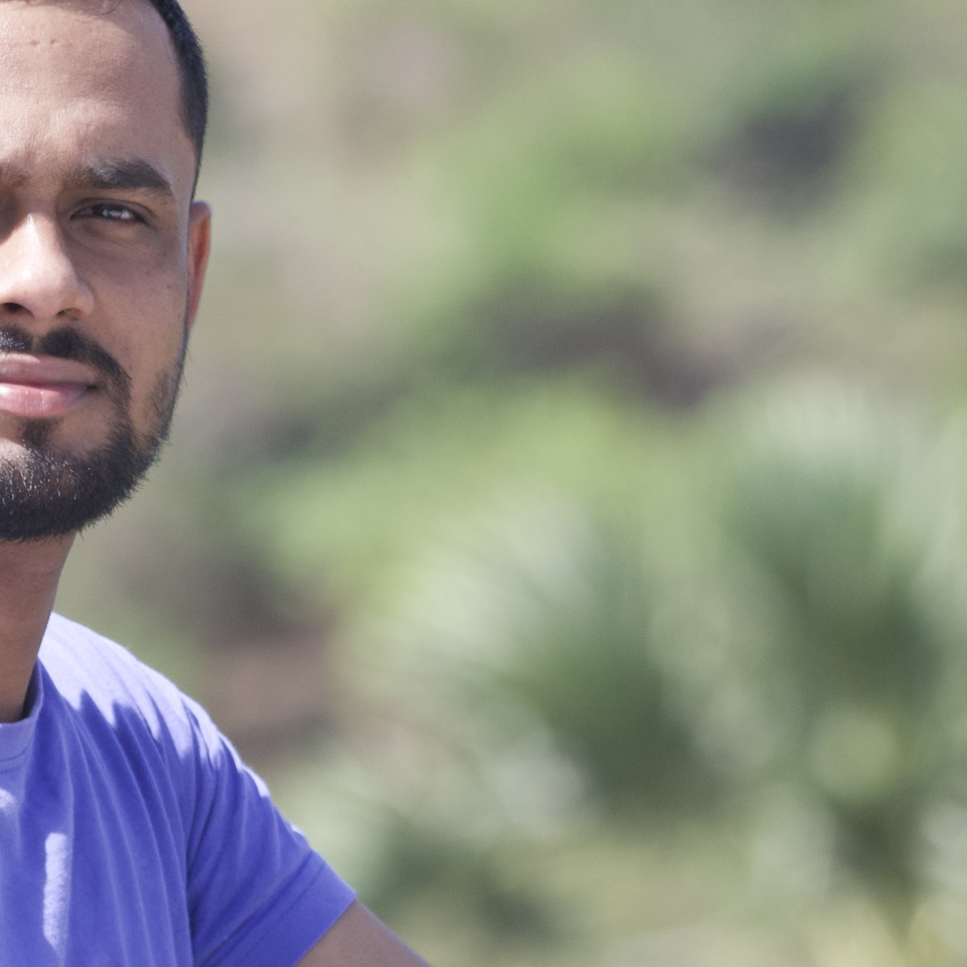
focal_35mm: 857
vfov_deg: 2.0
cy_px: 510
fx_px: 27085
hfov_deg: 2.0
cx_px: -59
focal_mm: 220
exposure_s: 1/800
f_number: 6.3
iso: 500
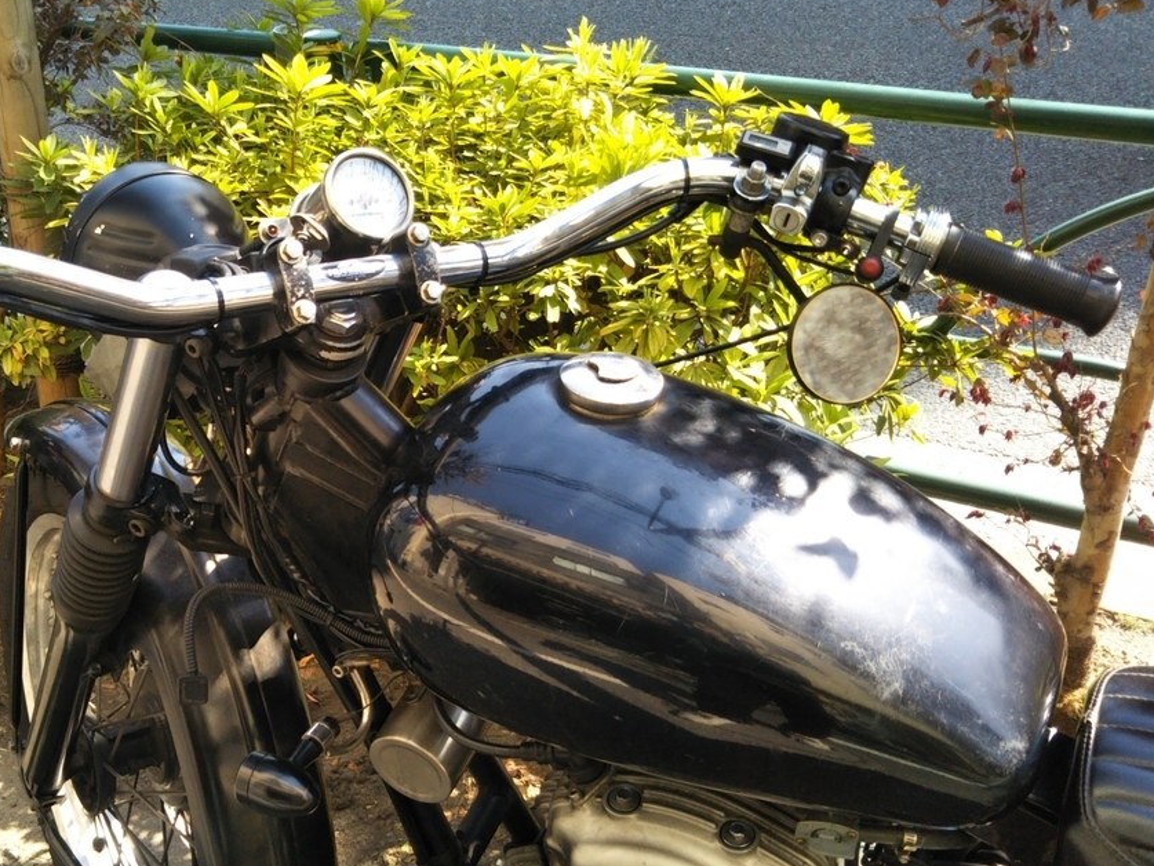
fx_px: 1434
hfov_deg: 42.8
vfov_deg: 33.6
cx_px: 328
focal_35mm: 43
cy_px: 447
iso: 31
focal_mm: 4
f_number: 2.2
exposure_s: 1/185
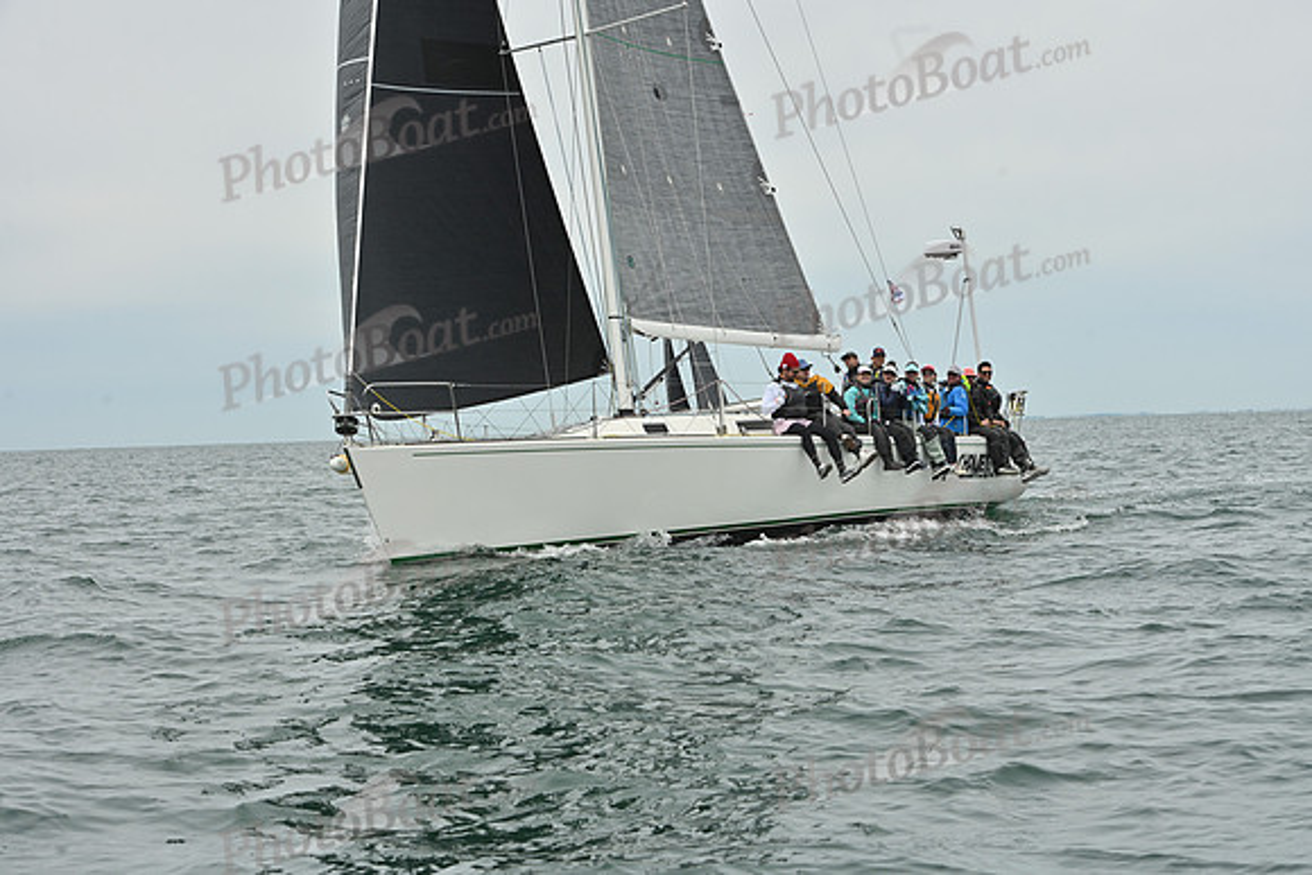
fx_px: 3098
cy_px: 438
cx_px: 656
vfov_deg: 16.1
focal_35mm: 85
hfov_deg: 23.9
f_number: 10
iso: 320
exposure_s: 1/1000
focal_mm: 85
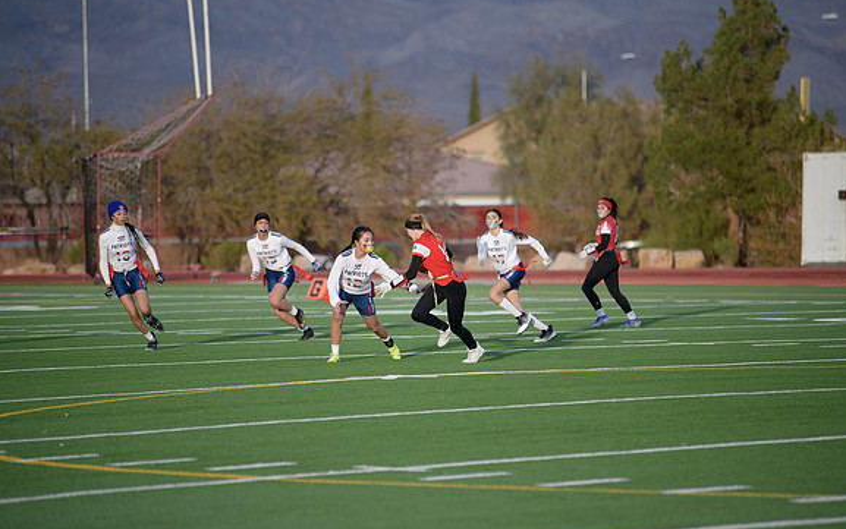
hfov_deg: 10.2
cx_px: 424
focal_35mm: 205
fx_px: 4728
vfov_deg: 6.4
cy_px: 264
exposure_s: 1/4000
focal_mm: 200
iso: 640
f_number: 2.8
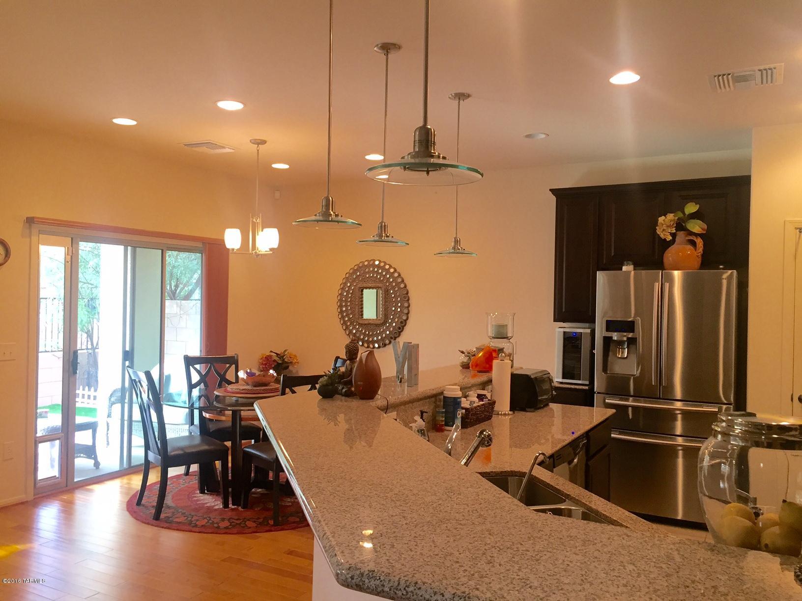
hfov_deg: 61.7
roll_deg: -2.0
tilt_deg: -2.1
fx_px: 672
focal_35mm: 29
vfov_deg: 48.2
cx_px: 401
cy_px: 300
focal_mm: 4.15
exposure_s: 1/30
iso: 64
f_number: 2.2
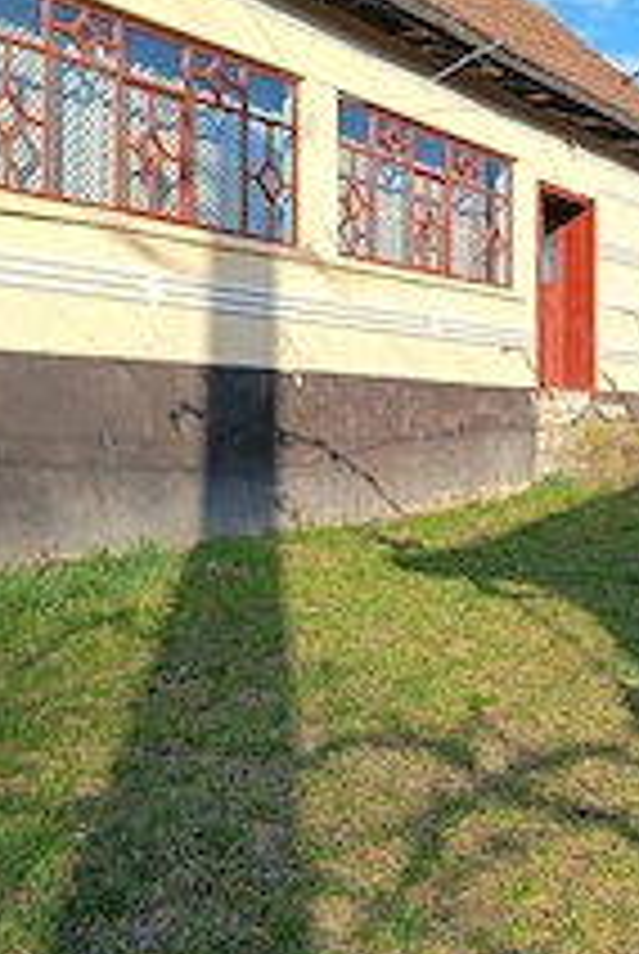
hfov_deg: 28.3
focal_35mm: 47
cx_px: 482
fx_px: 1247
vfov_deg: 41.8
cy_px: 410
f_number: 1.75
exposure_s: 1/571
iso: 100
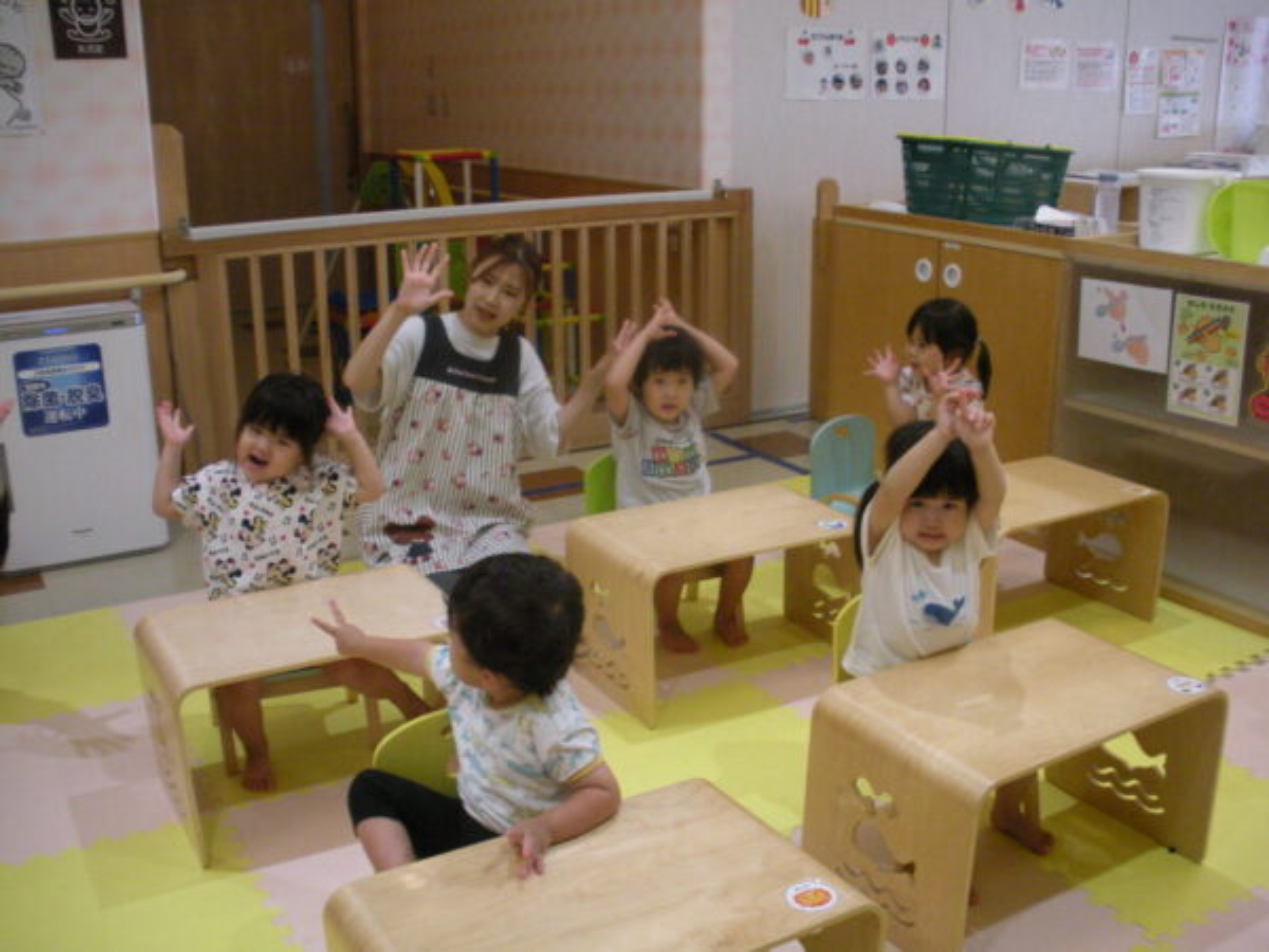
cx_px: 634
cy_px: 476
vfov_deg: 40.7
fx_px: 1283
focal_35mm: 35
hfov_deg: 52.6
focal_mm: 6.3
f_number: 3.5
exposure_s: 1/60.8
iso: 363
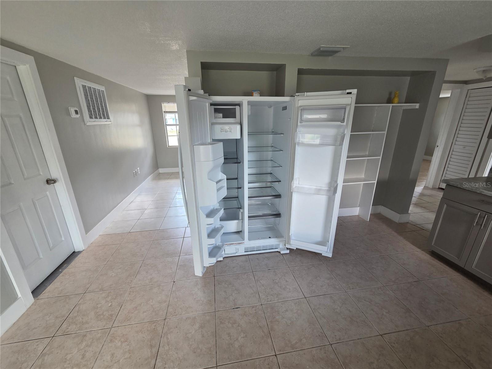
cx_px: 246
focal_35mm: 13
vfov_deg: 89.9
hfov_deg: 106.2
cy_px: 184
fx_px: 185
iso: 160
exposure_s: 1/60
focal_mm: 2.2
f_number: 2.2
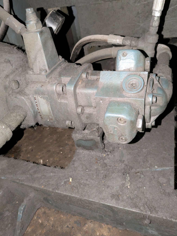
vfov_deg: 65.2
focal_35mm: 27
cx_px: 91
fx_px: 184
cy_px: 110
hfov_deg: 51.4
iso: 641
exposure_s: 1/24
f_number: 1.89
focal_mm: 5.43
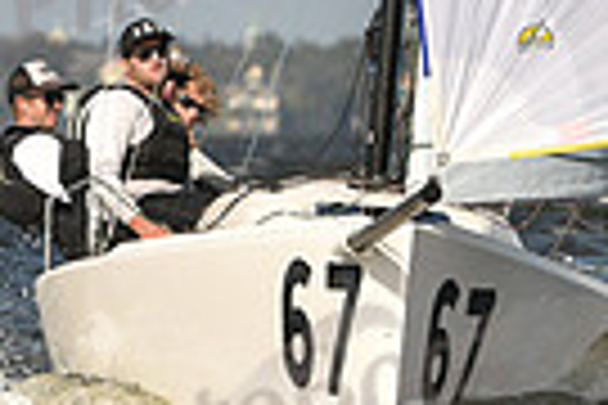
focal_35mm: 1286
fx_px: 21717
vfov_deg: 1.1
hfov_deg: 1.6
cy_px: 101
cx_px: 874
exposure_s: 1/1250
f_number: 8
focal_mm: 300
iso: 250
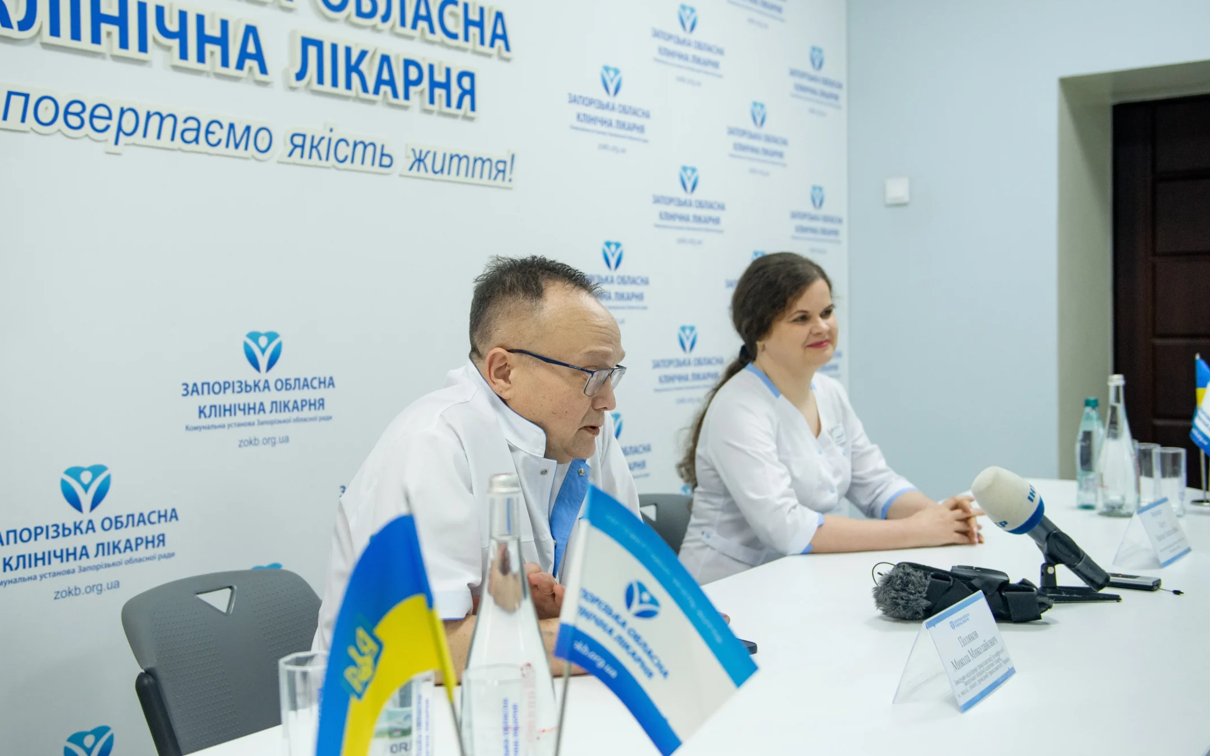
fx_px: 1418
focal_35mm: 43
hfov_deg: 46.2
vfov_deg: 29.8
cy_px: 346
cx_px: 554
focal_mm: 35
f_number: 3.2
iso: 1000
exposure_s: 1/200
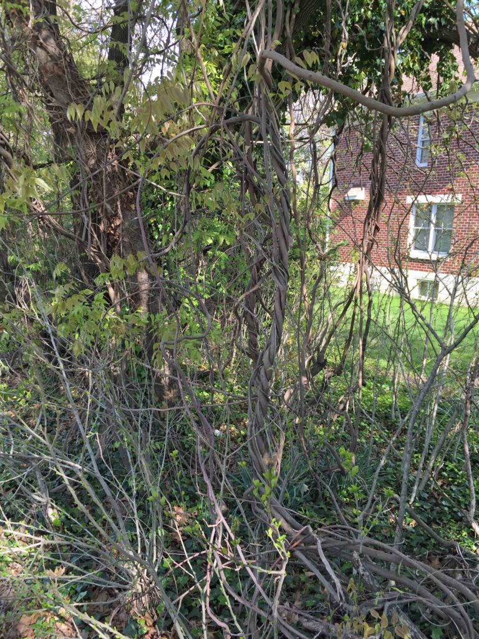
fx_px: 535
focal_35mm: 29
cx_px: 240
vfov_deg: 61.7
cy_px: 320
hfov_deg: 48.2
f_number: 2.2
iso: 32
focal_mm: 4.15
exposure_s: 1/297
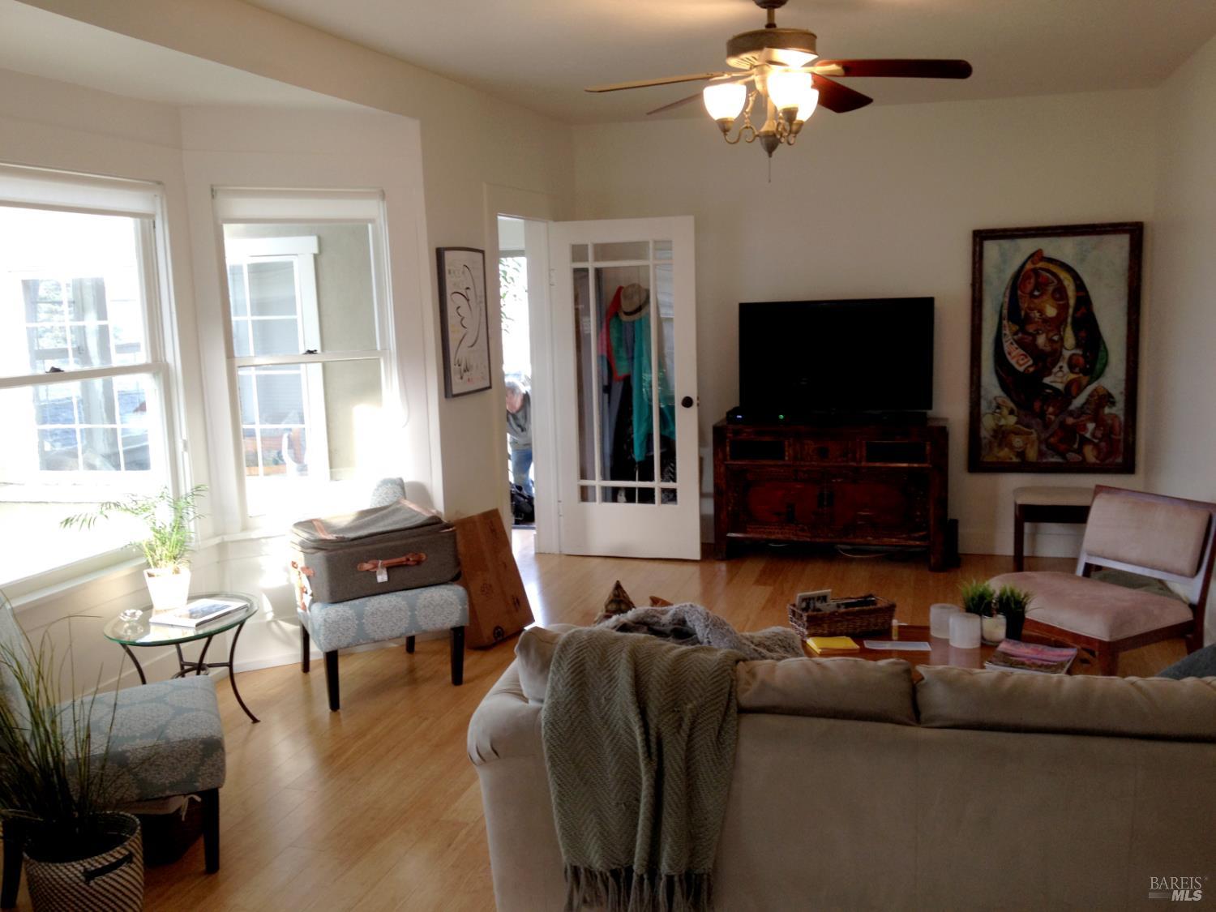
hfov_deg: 52.6
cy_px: 456
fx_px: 1229
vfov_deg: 40.7
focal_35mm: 35
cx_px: 608
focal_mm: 4.28
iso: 50
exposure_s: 1/30
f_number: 2.4
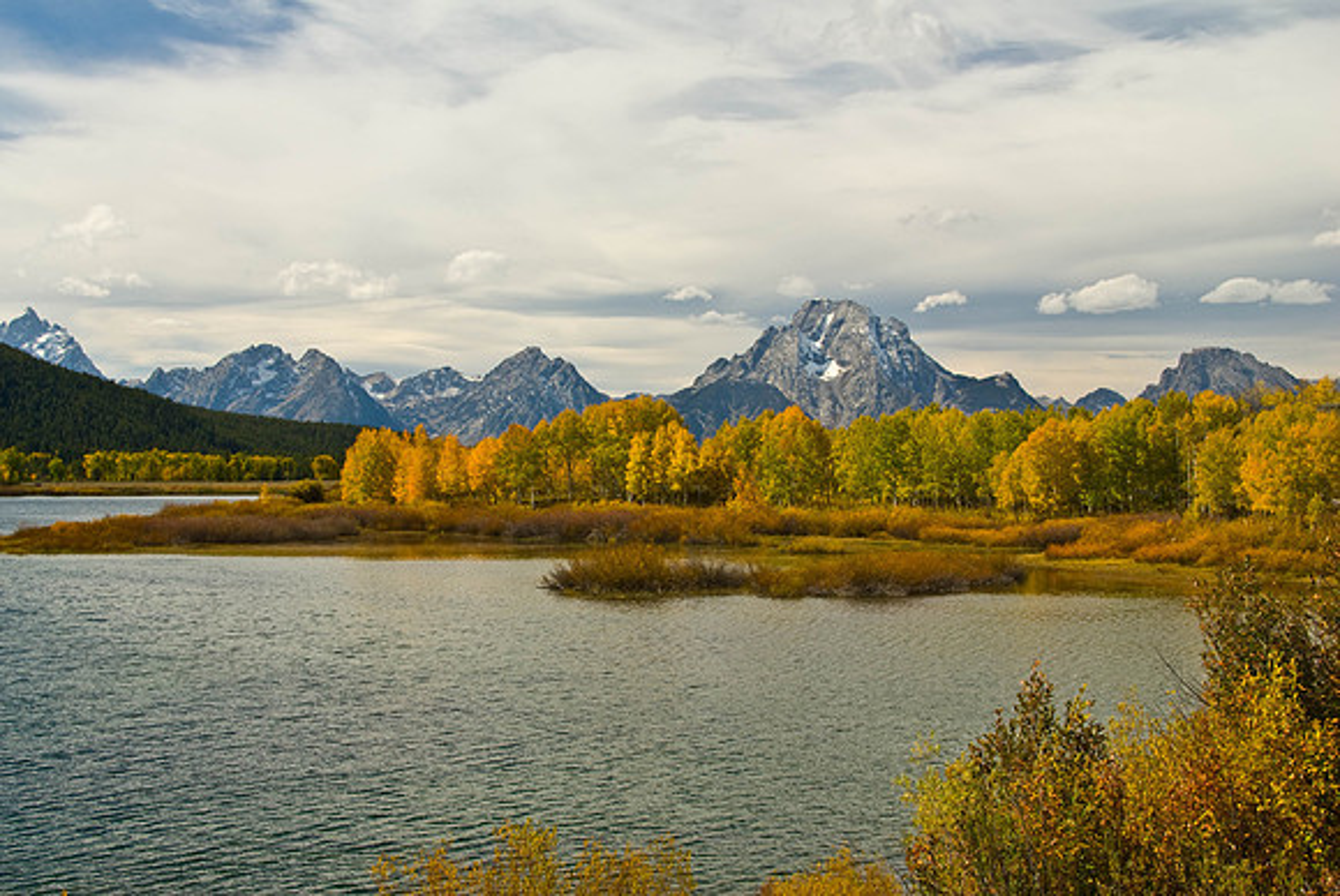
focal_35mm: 48
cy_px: 448
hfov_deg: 41.1
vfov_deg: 28.1
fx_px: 1788
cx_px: 670
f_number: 11
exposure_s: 1/60
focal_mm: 32
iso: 100
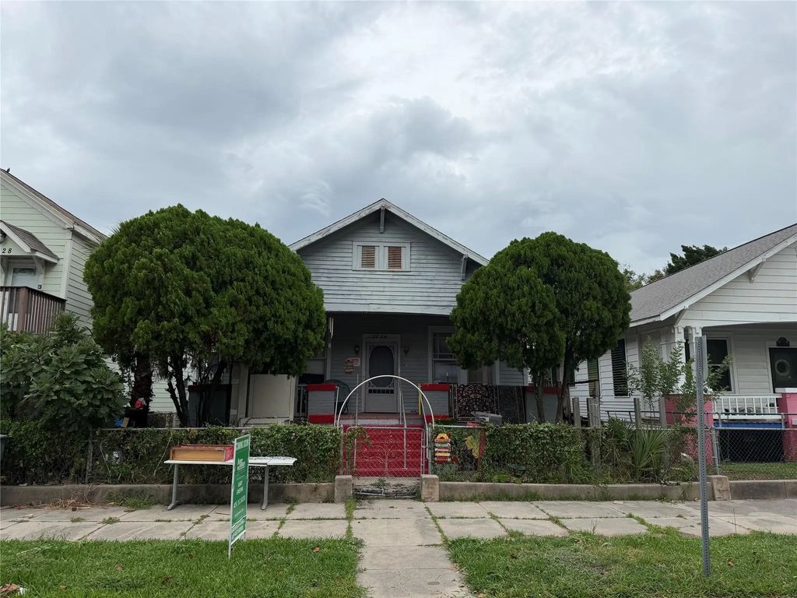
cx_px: 398
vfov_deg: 56.8
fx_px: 553
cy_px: 299
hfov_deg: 71.6
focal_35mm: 24
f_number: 1.78
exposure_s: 1/2801
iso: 80
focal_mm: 6.76
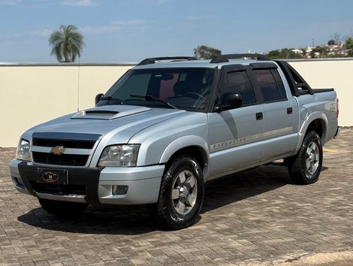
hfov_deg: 39.6
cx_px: 176
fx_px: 490
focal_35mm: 48
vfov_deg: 30.3
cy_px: 133
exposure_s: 1/7874
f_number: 1.78
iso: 64
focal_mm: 6.76
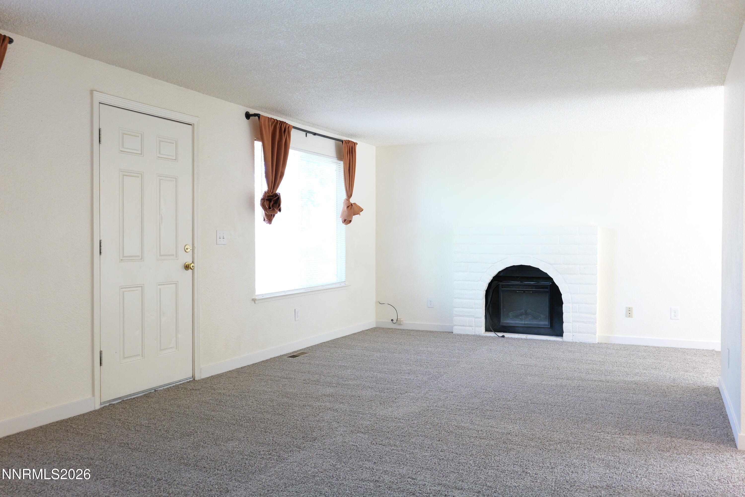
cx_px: 372
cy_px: 248
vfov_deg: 42.3
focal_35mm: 31
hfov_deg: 60.3
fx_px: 641
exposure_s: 1/60
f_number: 5.6
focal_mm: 31
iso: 3200
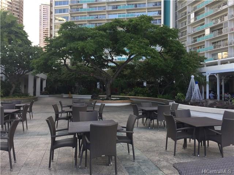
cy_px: 88
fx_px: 196
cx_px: 117
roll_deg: +0.7
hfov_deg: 61.7
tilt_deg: +2.4
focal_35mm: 29
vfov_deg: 48.2
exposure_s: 1/476
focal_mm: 4.15
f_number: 2.2
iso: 32
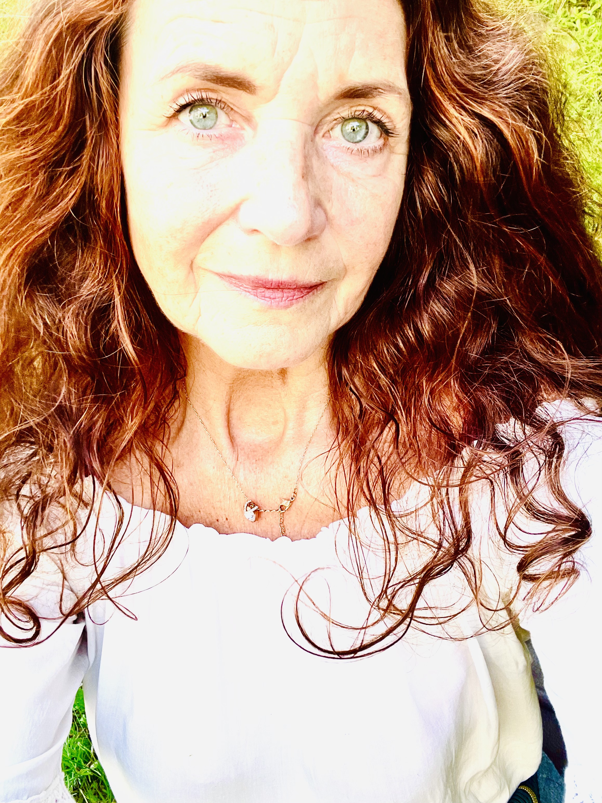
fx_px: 696
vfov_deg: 60.0
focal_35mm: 30
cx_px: 301
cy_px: 402
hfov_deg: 46.8
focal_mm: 2.71
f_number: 2.2
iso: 64
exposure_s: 1/121
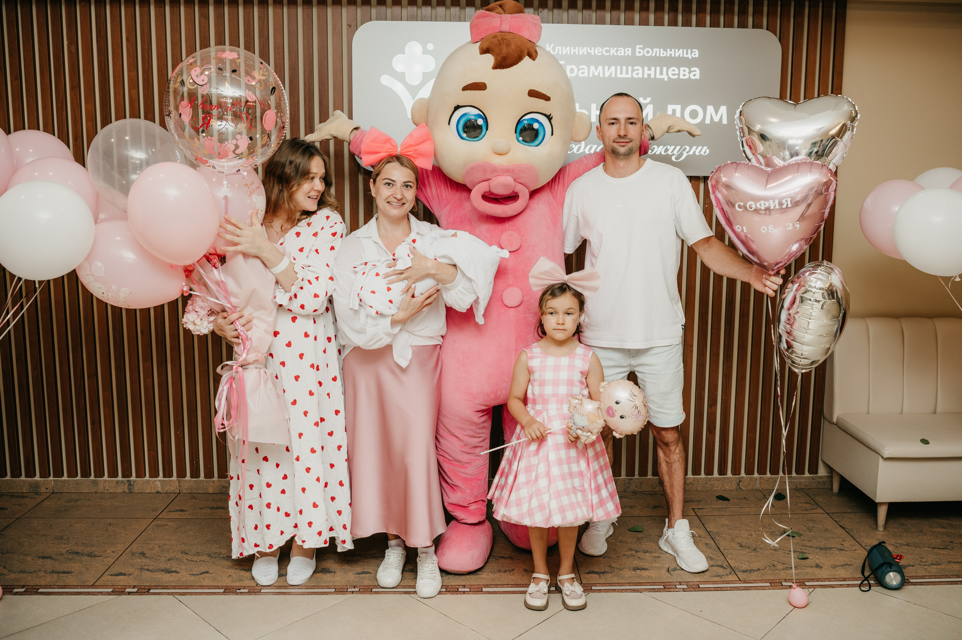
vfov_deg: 42.9
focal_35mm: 30
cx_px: 501
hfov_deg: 61.1
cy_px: 306
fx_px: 814
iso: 200
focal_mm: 28
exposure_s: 1/160
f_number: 4
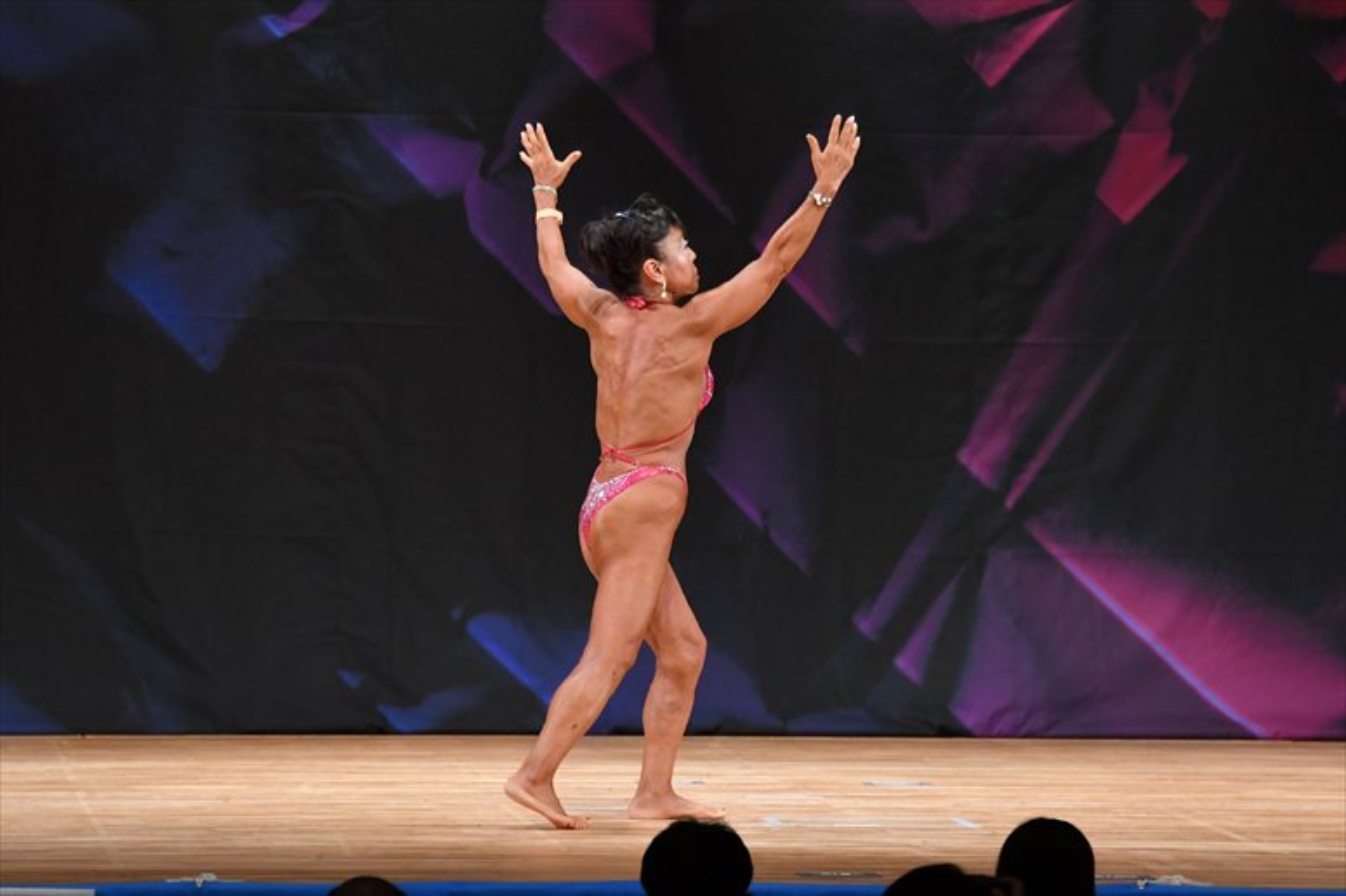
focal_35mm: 255
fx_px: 9530
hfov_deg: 8.1
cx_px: 673
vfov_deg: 5.4
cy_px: 448
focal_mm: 170
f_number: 5.6
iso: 2800
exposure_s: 1/400
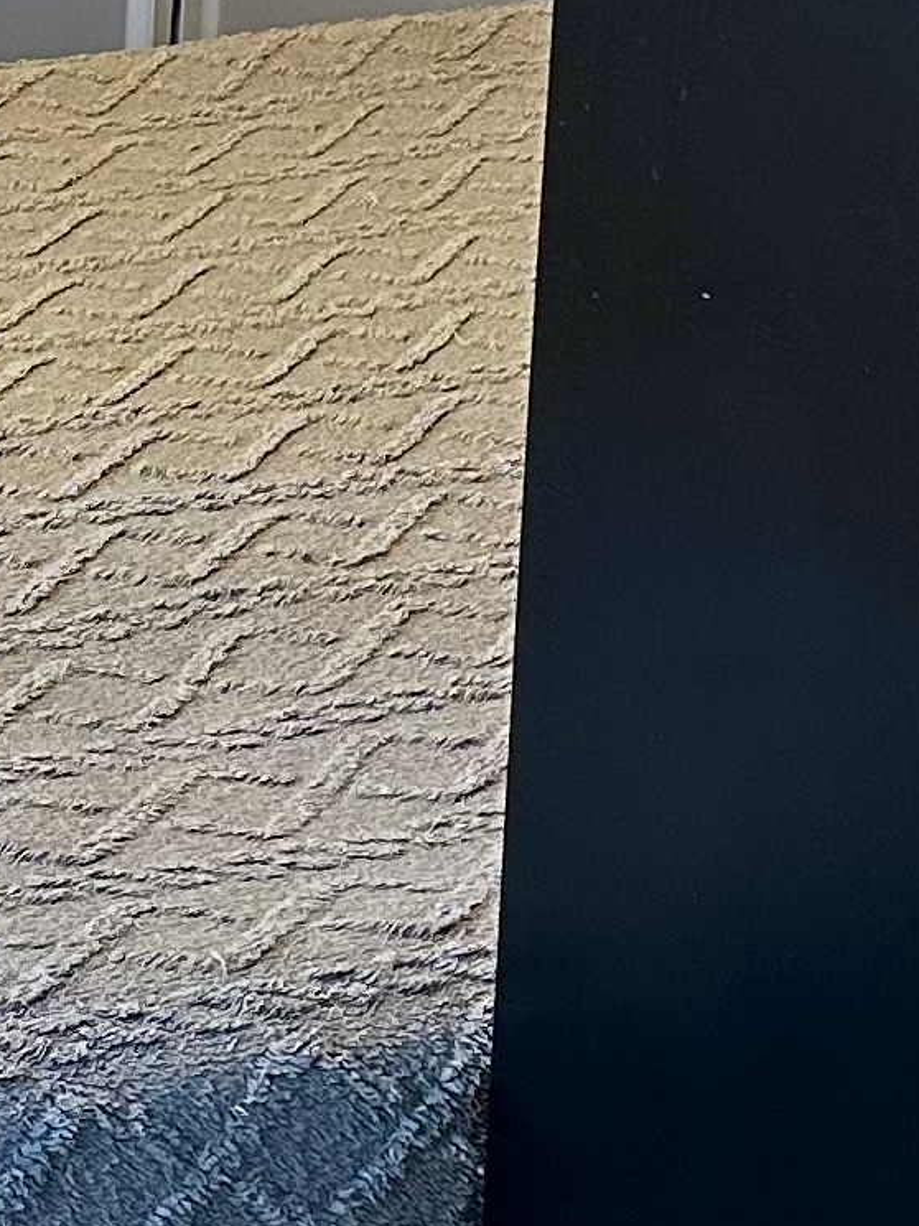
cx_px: -204
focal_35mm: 130
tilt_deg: -9.5
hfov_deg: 11.2
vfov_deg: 14.6
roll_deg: -1.1
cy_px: -308
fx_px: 4602
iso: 250
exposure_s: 1/50
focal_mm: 6.86
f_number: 1.78
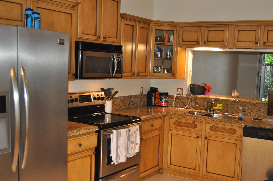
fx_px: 295
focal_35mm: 39
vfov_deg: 34.1
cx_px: 136
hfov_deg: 49.6
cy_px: 90
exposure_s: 1/60
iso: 800
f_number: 4.2
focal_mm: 26
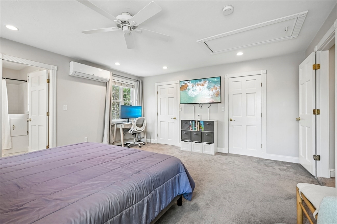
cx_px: 168
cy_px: 112
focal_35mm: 16
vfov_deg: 73.8
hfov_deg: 96.7
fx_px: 150
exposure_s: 1/13
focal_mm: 16
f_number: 8
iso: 400
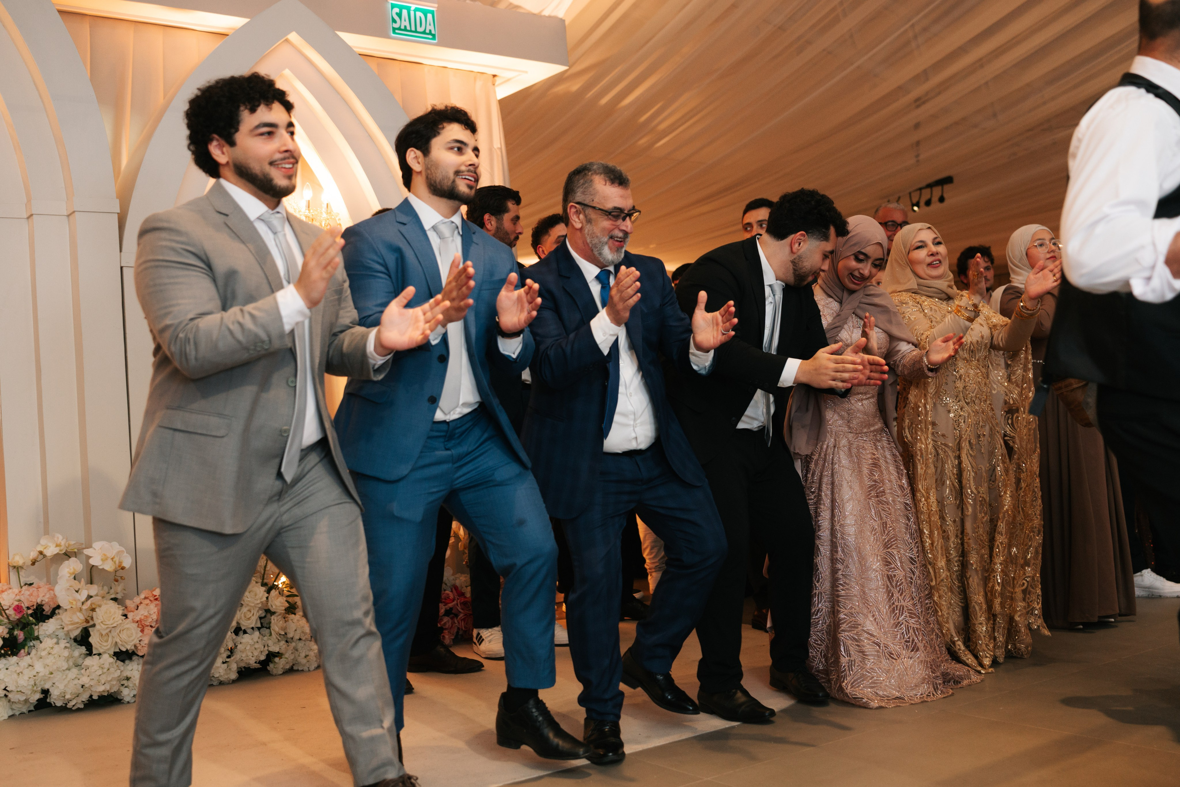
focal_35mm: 37
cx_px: 590
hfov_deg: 51.9
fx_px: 1213
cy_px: 394
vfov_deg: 35.9
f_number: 2.8
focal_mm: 35
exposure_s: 1/200
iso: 800
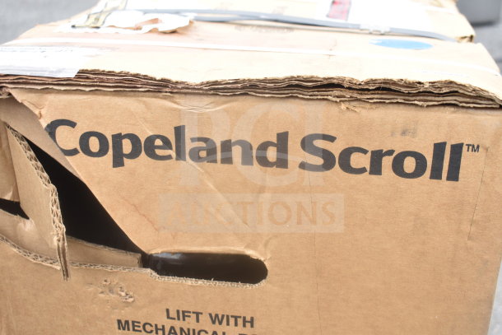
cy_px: 168
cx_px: 251
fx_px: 628
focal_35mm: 45
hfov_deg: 43.6
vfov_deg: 29.9
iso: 200
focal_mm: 30
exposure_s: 1/100
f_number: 5
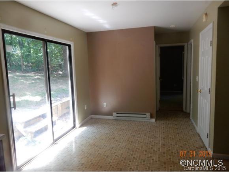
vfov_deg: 54.9
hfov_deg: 69.3
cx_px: 114
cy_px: 86
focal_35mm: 25
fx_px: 166
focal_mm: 4.5
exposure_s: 1/30
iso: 125
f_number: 3.7
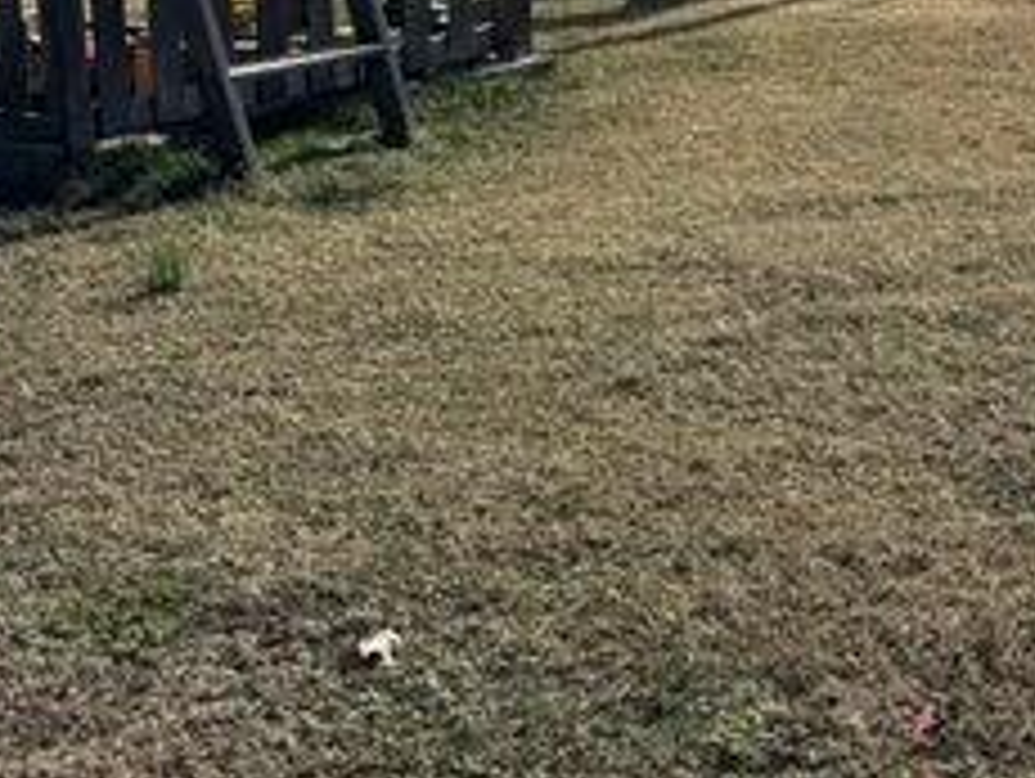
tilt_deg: -5.6
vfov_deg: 16.0
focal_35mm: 89
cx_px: 1357
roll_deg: +0.2
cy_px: -148
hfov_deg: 20.1
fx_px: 2664
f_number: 1.78
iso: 80
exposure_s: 1/7937
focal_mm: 6.76
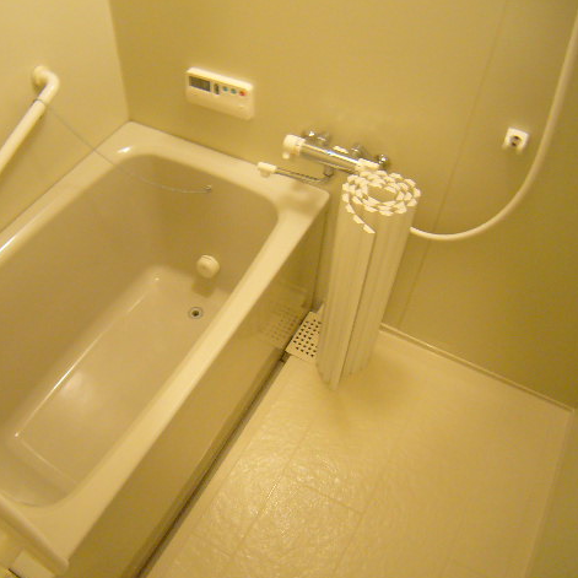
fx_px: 793
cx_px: 231
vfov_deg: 40.0
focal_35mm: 42
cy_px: 292
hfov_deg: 39.9
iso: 200
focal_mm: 5.8
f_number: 2.8
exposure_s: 1/8
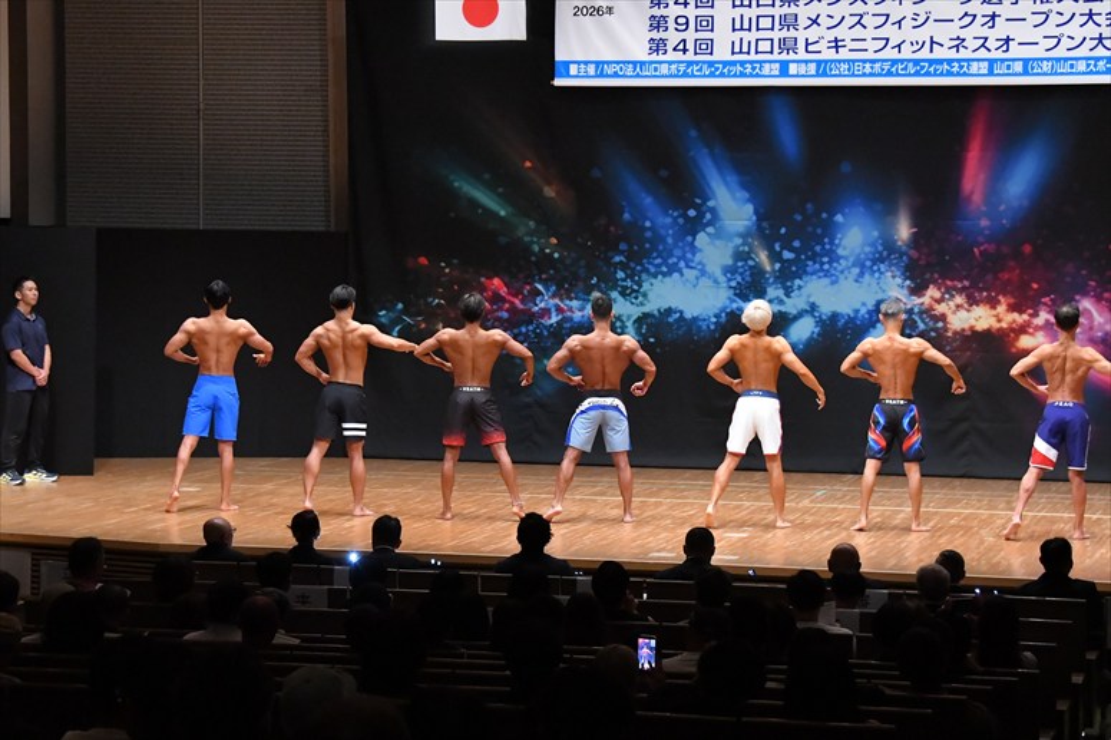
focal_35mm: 93
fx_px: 2869
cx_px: 556
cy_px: 370
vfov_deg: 14.7
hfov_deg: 21.9
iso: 8000
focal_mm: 62
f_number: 5.6
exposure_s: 1/400
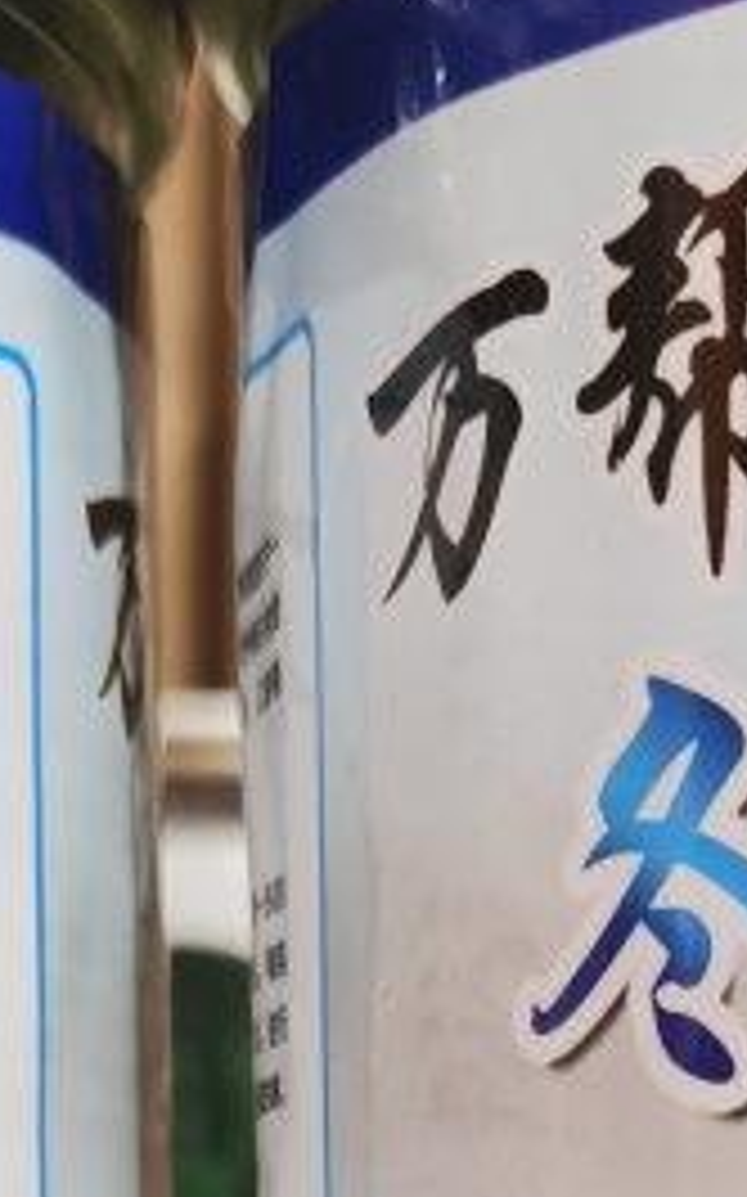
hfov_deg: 11.4
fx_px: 3750
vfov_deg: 16.7
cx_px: 400
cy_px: 1726
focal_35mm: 115
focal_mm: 5.58
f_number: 1.8
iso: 320
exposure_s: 1/33.3
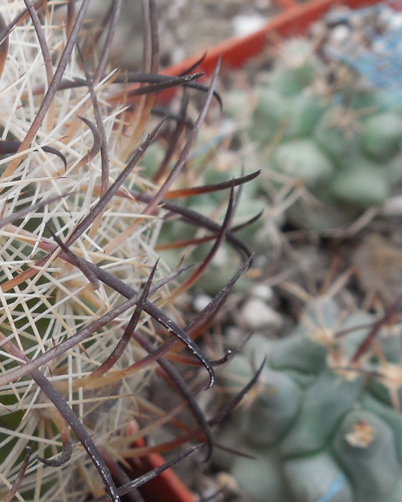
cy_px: 254
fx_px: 1070
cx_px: -57
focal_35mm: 72
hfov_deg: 20.2
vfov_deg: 26.4
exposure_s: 1/50
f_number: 3.6
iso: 125
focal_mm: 5.6
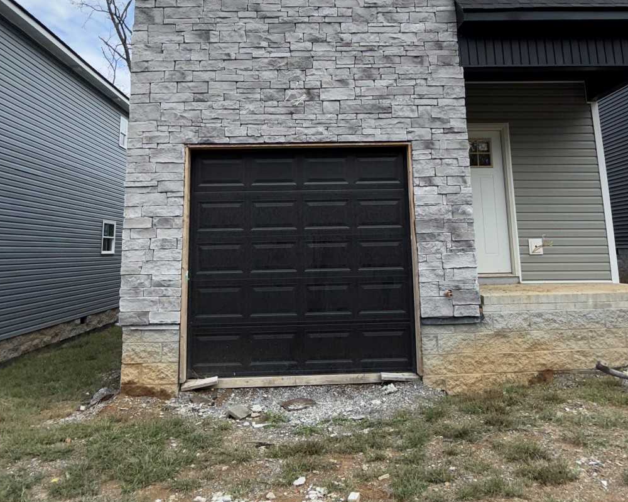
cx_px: 332
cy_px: 158
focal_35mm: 28
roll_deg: +1.1
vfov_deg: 50.4
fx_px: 520
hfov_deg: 62.2
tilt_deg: +10.6
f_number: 2.2
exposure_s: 1/602
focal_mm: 2.22
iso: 16
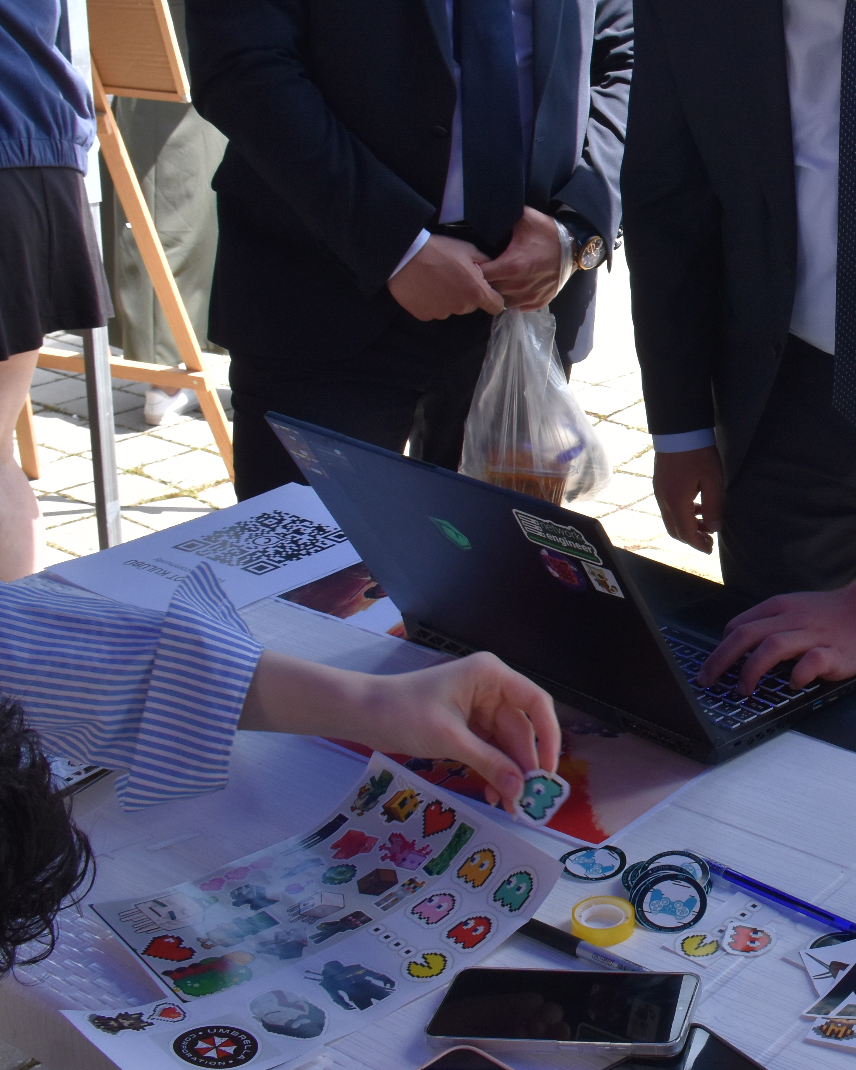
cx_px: 975
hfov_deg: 25.3
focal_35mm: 55
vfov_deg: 33.8
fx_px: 1742
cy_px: 354
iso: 500
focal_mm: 18
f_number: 9
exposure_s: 1/320
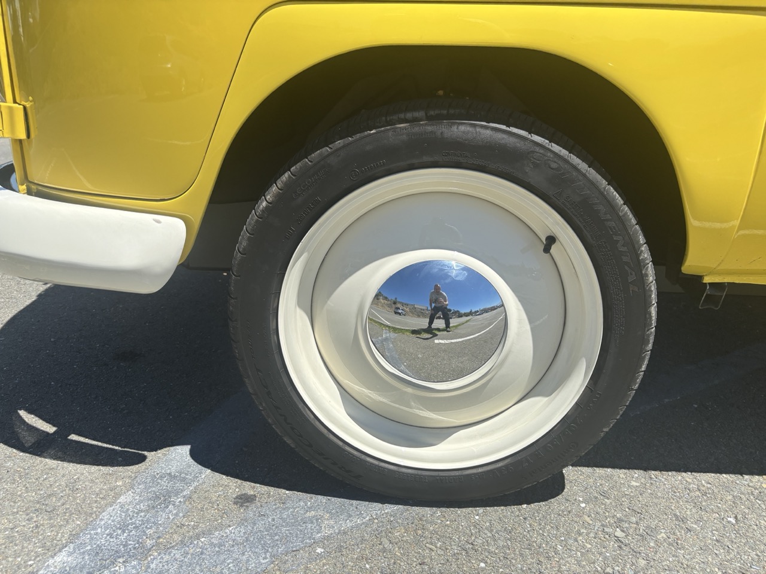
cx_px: 383
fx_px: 575
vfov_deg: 53.1
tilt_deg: -17.1
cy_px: 287
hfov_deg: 67.3
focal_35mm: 26
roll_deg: +1.8
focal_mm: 5.96
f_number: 1.6
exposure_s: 1/3205
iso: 50
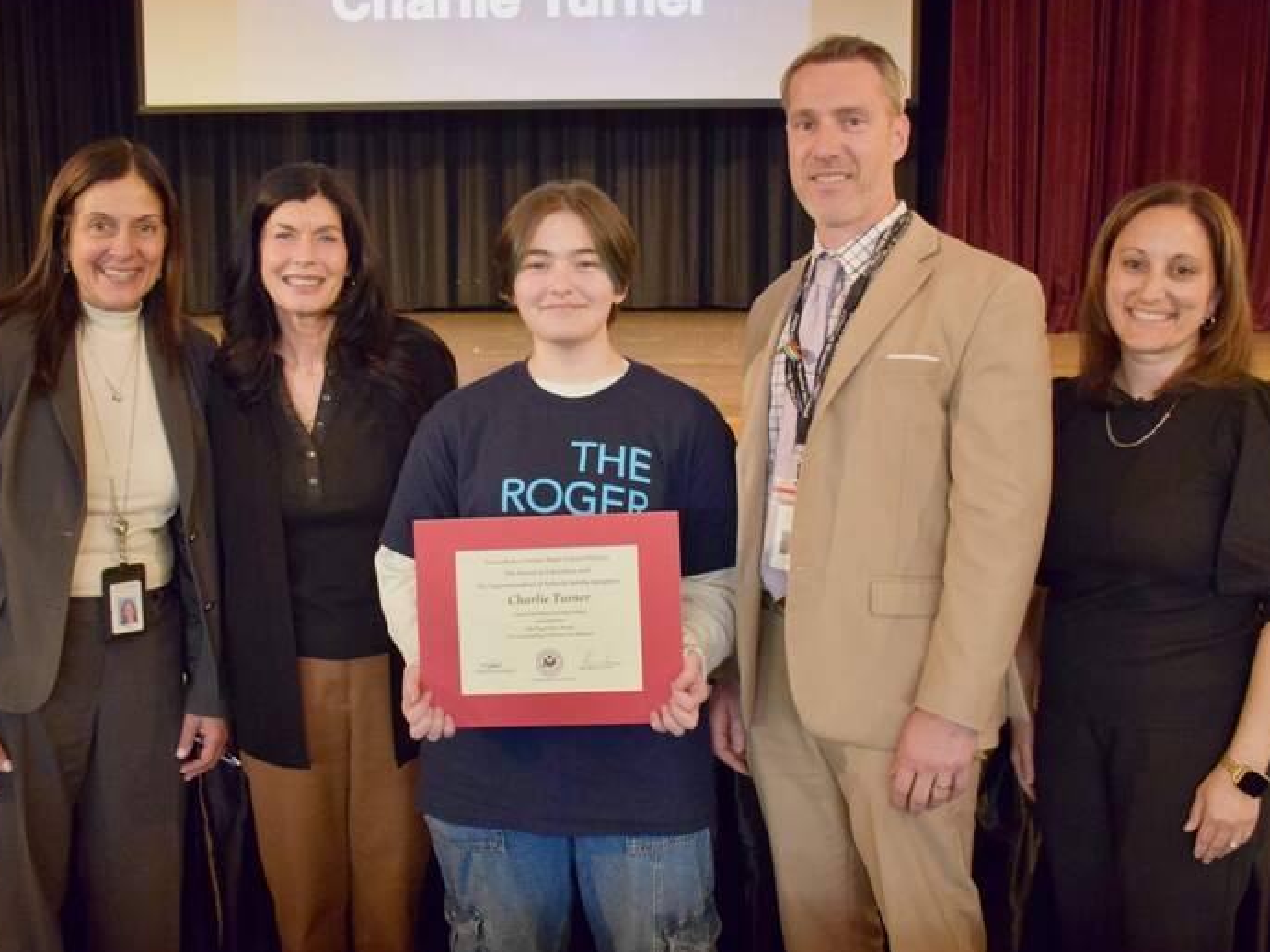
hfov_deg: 41.3
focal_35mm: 46
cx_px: 628
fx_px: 1687
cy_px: 474
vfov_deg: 31.5
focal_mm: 22
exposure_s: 1/30
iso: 3200
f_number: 3.5
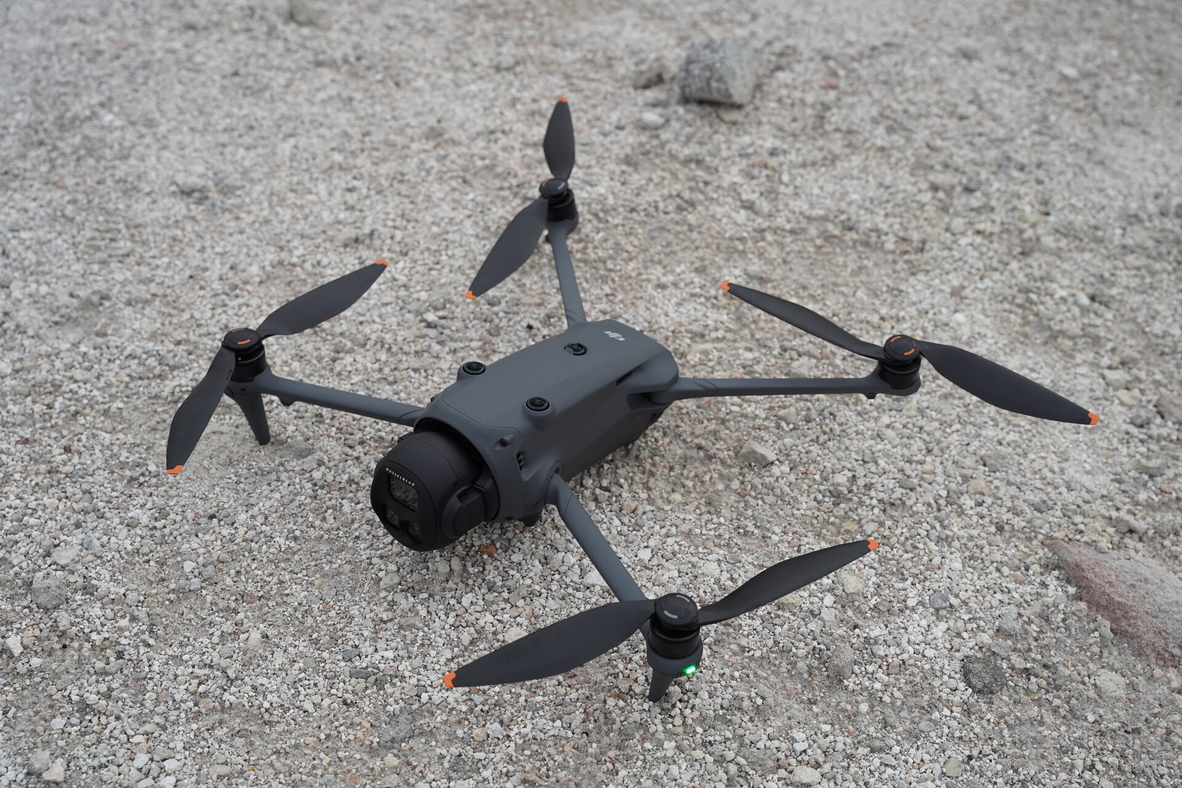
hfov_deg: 42.0
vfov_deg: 28.7
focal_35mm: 47
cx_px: 591
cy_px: 394
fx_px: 1540
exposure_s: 1/2000
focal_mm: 46.9
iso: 1250
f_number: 5.6
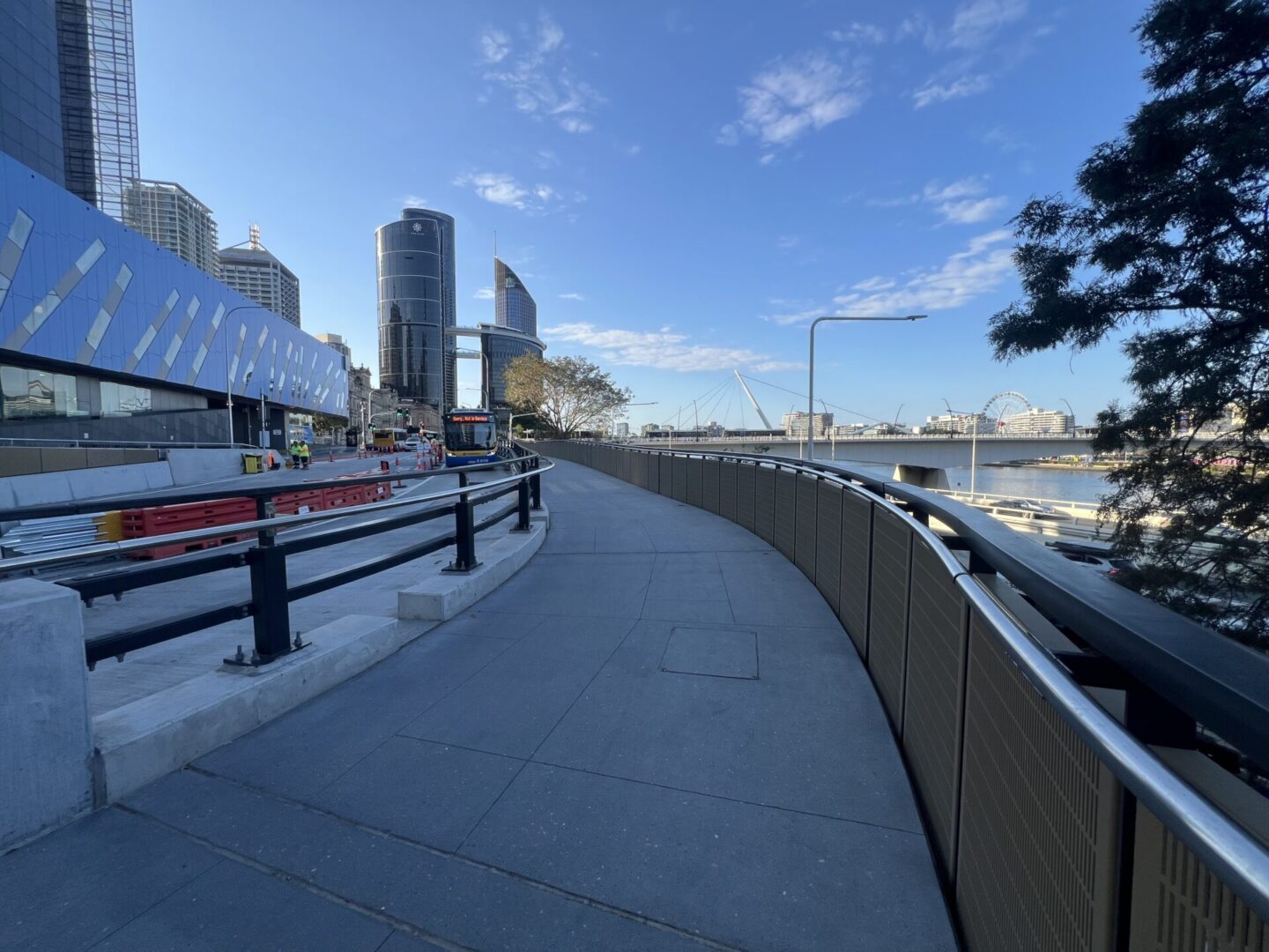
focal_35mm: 13
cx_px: 634
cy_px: 476
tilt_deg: -3.2
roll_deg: +0.1
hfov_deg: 106.2
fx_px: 477
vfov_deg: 89.9
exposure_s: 1/867
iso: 32
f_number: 1.8
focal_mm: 1.57
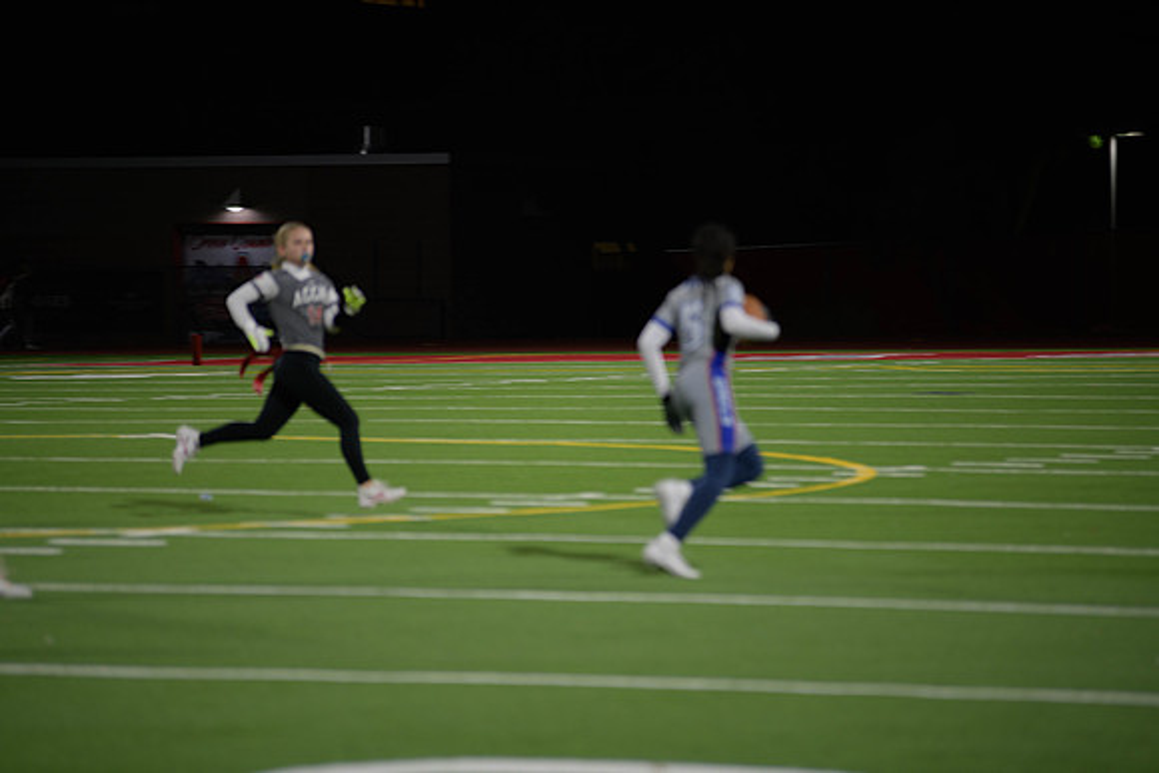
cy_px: 386
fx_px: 6440
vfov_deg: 6.9
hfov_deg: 10.3
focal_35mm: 200
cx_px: 580
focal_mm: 200
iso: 640
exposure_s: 1/200
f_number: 2.8
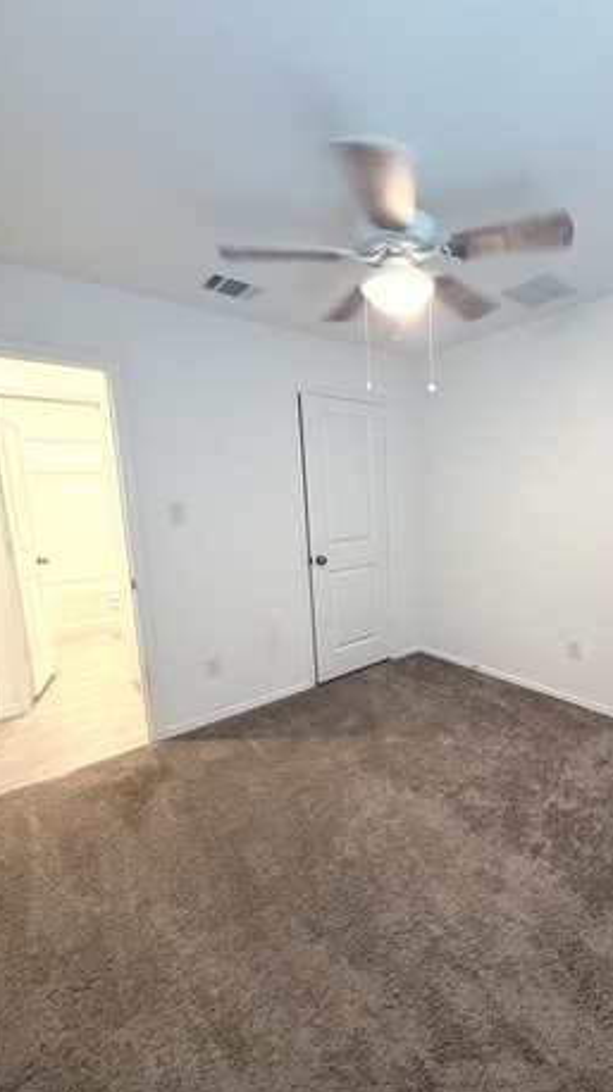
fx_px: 463
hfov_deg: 65.0
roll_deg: +1.8
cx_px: 415
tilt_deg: -9.4
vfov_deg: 99.3
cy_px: 570
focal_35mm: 16
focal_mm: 2.22
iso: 500
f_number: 2.2
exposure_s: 1/60
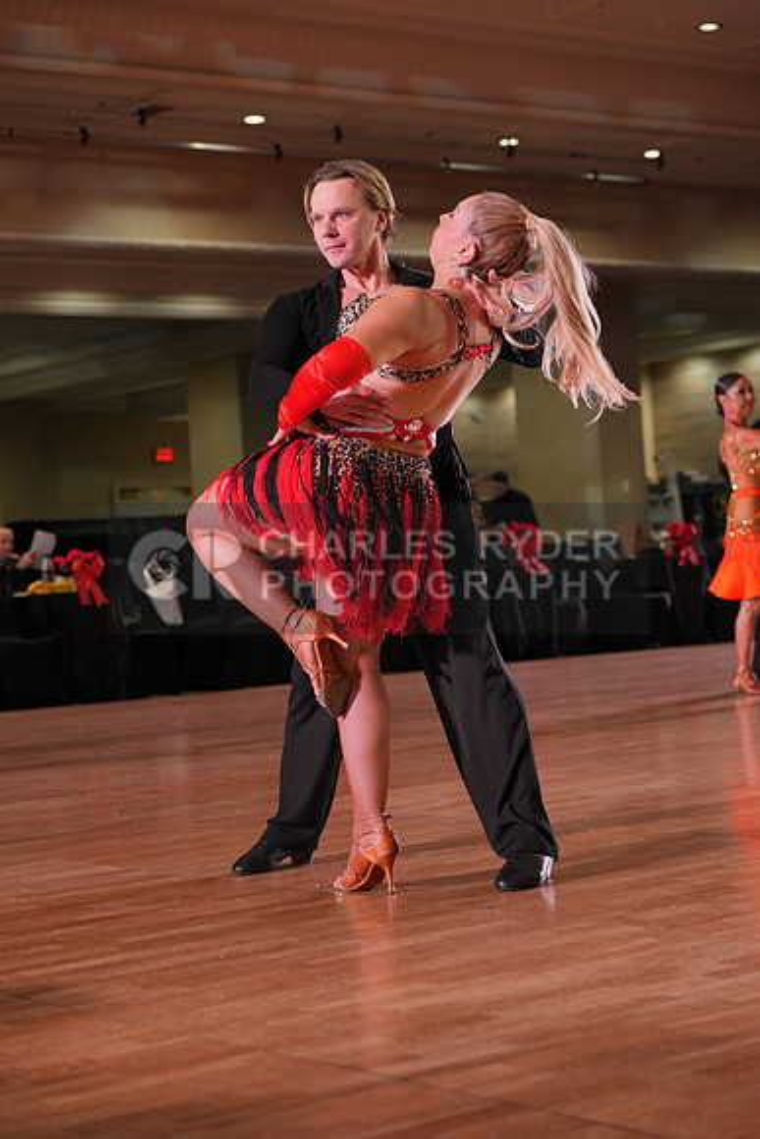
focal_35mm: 70
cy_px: 570
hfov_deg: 19.5
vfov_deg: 28.8
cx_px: 380
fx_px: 2215
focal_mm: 70
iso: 1600
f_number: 4
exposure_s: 1/500
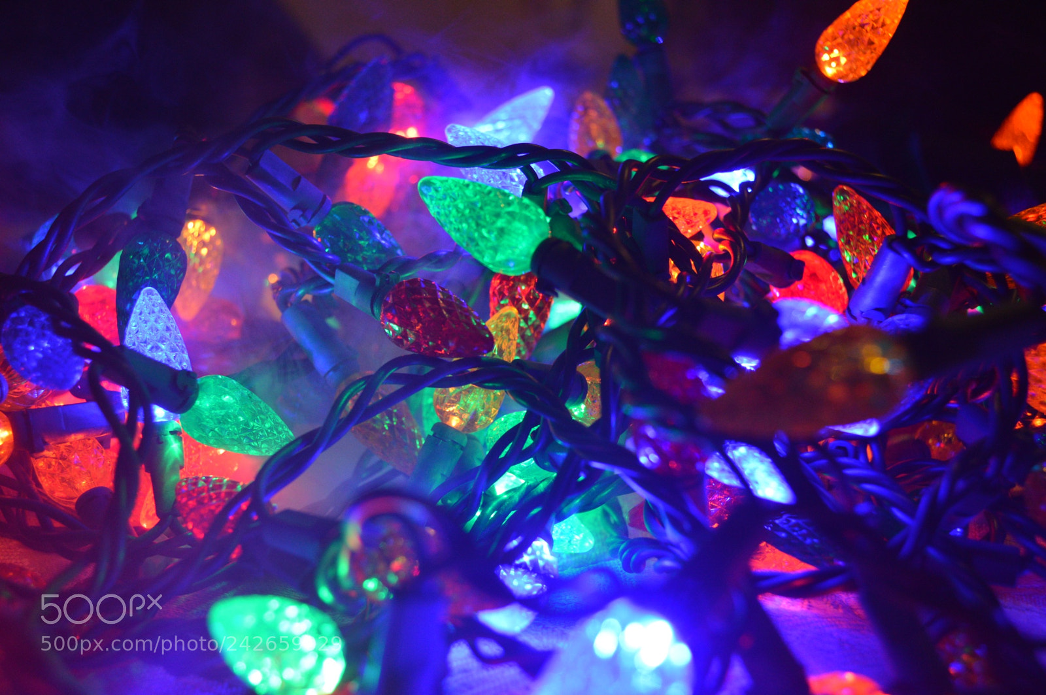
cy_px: 348
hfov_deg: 49.6
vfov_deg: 34.2
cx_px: 523
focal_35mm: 39
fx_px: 1132
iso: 800
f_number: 4.2
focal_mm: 26
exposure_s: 1/160
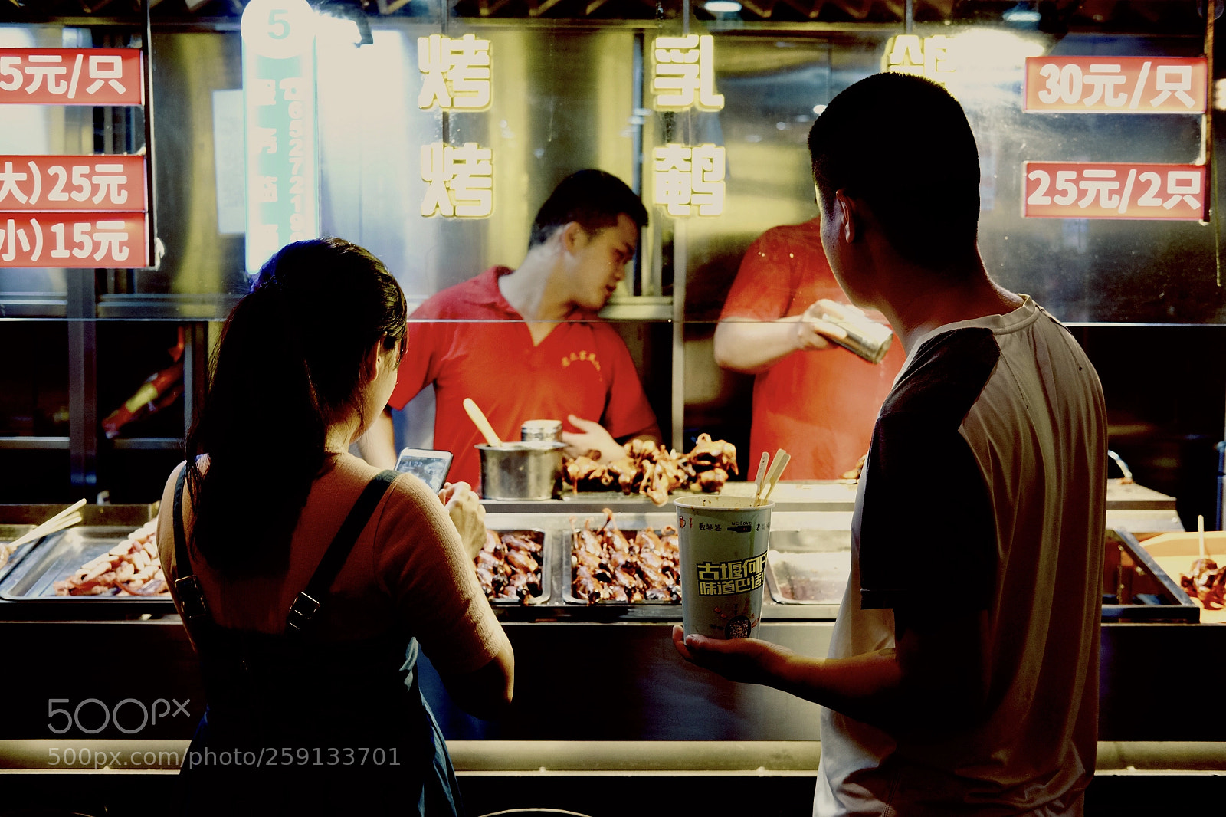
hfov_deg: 37.5
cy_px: 408
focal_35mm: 53
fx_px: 1804
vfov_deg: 25.5
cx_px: 613
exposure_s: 1/85
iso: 1600
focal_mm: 35
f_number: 3.6
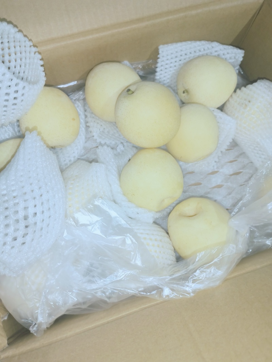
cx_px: 136
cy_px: 181
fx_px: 283
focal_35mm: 27
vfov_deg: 65.3
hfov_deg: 51.3
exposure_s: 1/50
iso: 1286
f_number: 1.9
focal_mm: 5.52
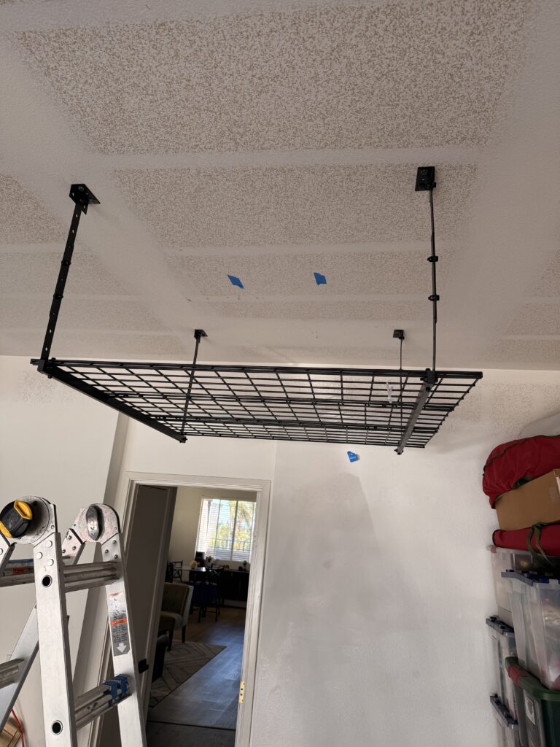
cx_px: 280
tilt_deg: +16.5
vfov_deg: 71.6
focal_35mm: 24
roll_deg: -5.6
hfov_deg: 56.8
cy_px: 374
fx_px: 518
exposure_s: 1/229
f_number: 1.78
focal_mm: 6.76
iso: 125
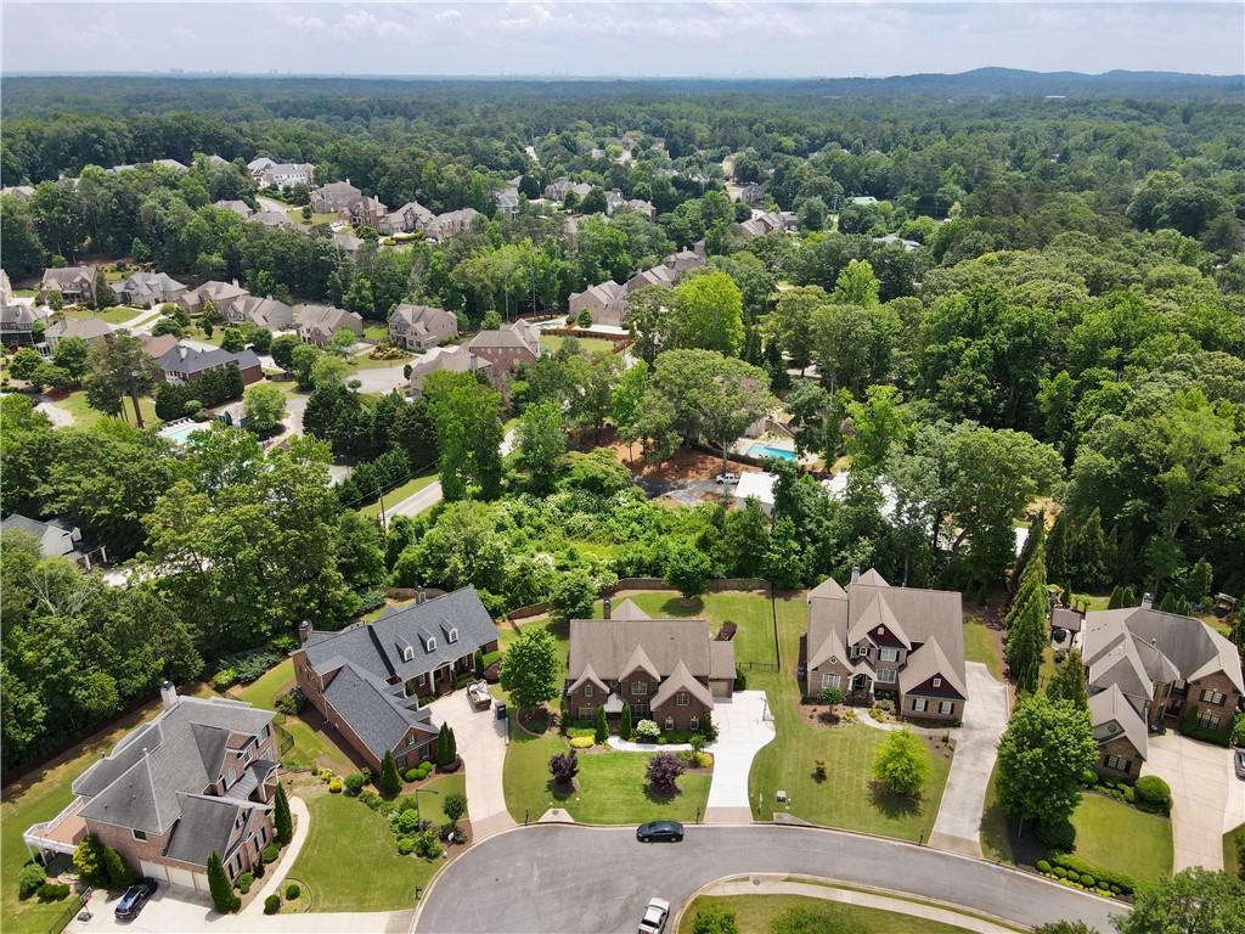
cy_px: 467
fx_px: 863
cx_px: 622
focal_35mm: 24
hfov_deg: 71.6
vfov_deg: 56.8
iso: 110
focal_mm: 4.5
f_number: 2.8
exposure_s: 1/500
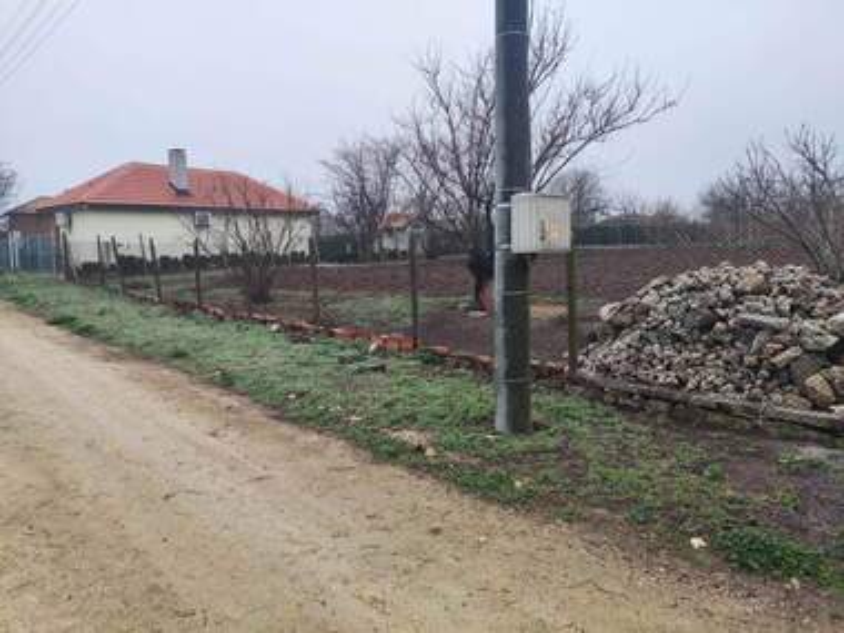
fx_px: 610
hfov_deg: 69.4
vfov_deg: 54.9
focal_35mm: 25
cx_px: 422
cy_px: 316
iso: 50
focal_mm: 4.71
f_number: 1.79
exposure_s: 1/341
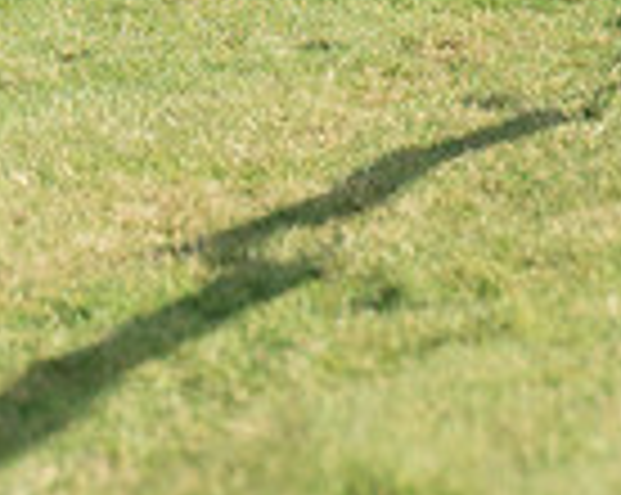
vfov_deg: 0.8
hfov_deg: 1.0
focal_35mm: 1954
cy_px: -276
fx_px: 35862
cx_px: -478
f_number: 4
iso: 100
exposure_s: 1/800
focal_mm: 200
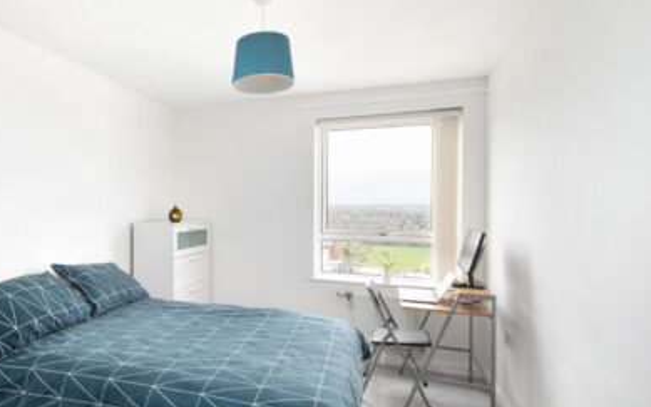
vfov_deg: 55.0
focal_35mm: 22
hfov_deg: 76.7
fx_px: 390
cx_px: 209
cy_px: 223
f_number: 7.1
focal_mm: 14
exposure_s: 1/50
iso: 400
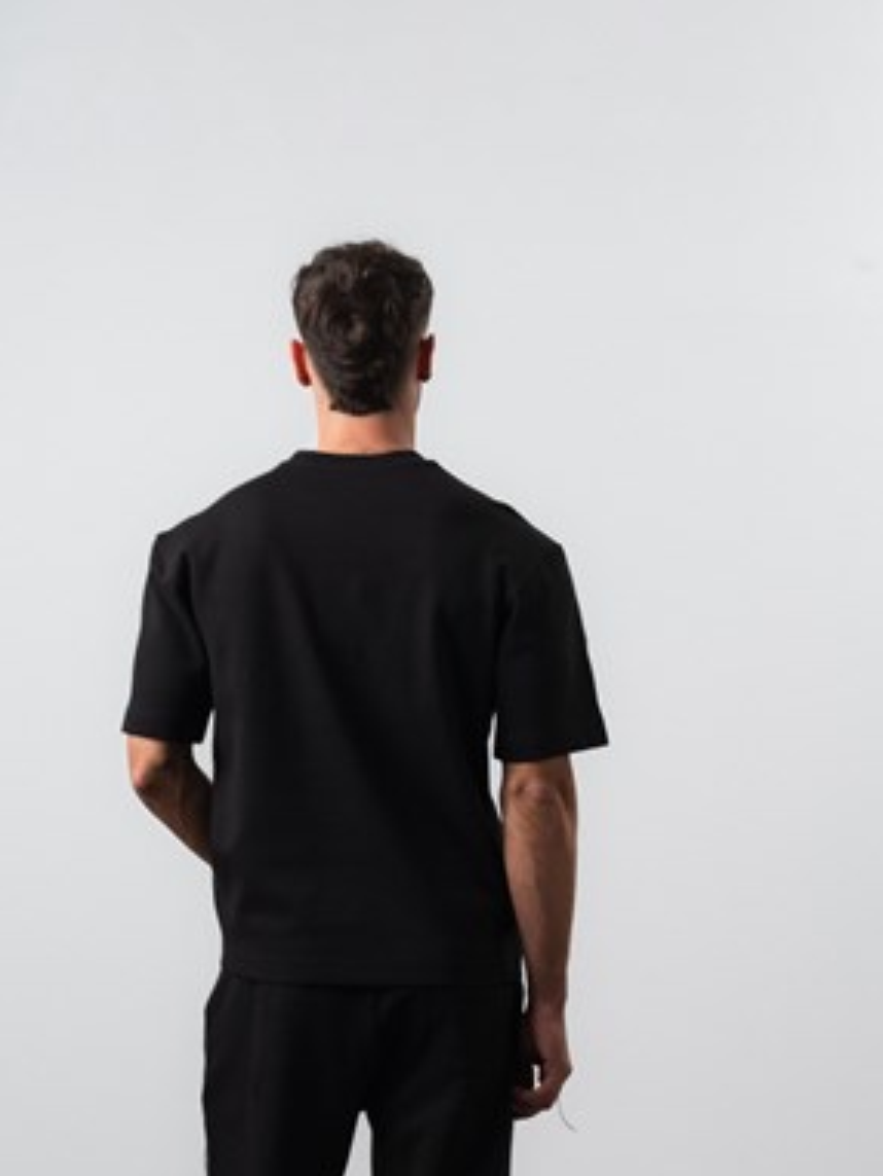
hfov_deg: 14.0
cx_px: 343
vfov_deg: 18.4
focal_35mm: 106
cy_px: 874
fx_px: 3603
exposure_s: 1/125
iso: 100
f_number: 10
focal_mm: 70
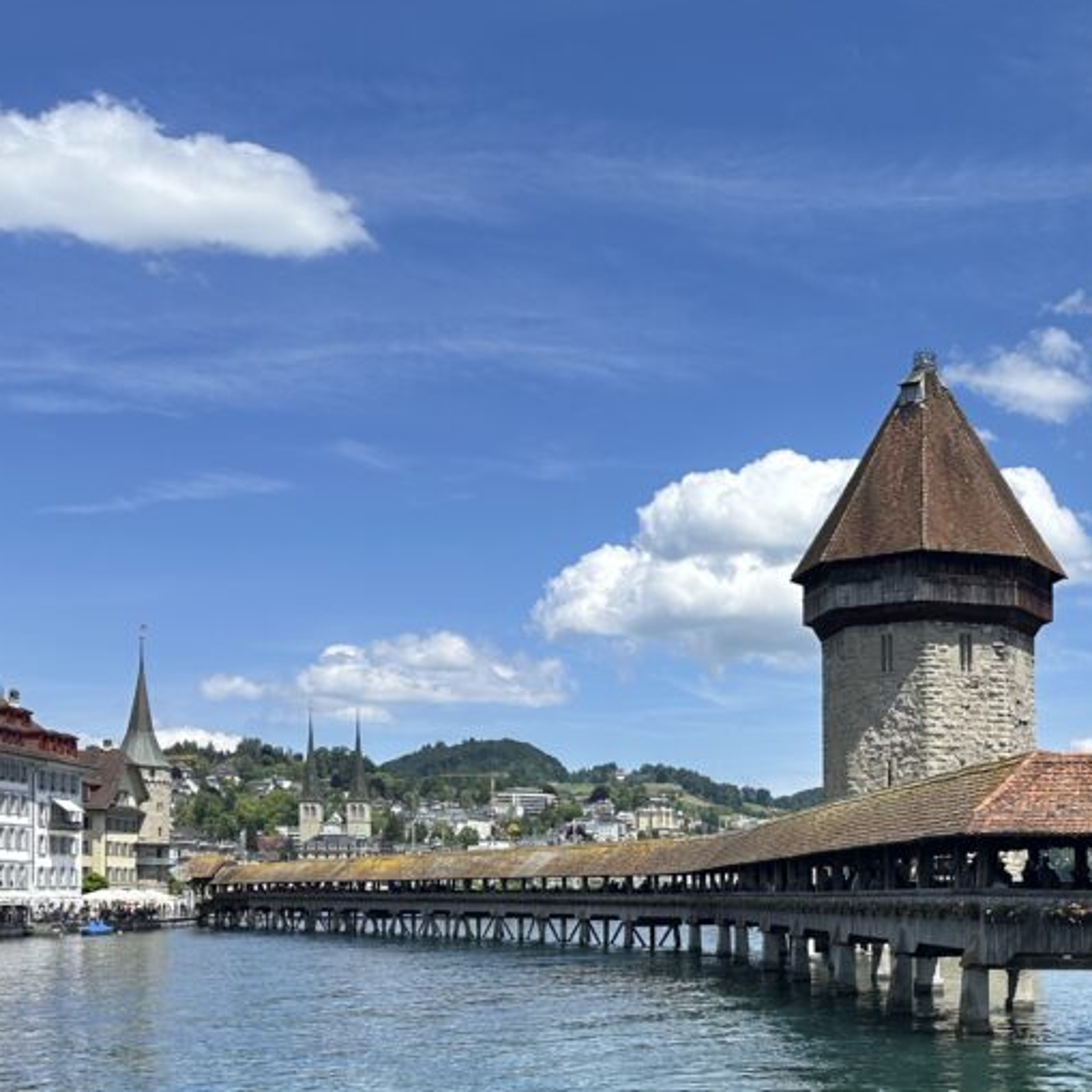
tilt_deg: +1.5
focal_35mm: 45
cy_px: 856
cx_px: 940
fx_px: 1606
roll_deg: -0.3
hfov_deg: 35.7
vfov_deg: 36.4
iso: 80
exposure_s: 1/4762
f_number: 1.78
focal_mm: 6.86
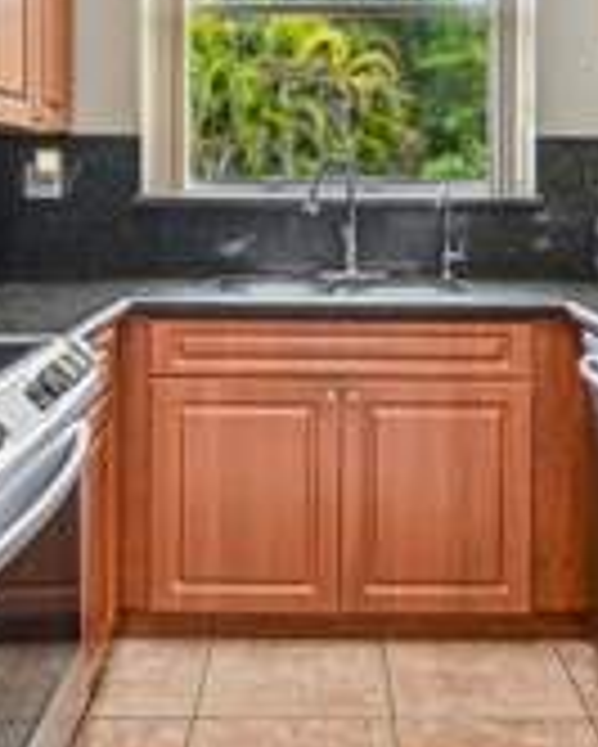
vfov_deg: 46.0
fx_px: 840
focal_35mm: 38
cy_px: 178
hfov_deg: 39.2
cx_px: 328
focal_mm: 14
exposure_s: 1/30
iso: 100
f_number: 6.3
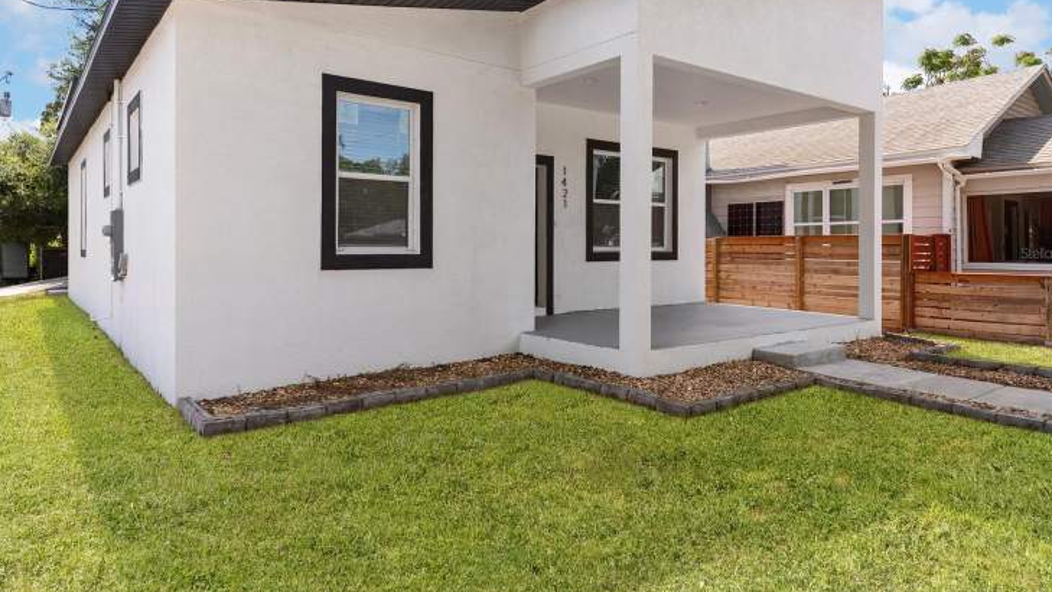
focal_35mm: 23
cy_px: 253
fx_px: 642
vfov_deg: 49.3
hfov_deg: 78.7
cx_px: 508
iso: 100
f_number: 8
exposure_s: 1/40
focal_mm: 20
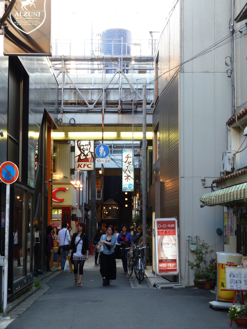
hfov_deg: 20.4
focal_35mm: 72
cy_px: 164
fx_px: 685
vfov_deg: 27.0
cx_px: 124
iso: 100
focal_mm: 11.9
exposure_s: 1/40
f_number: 4.1
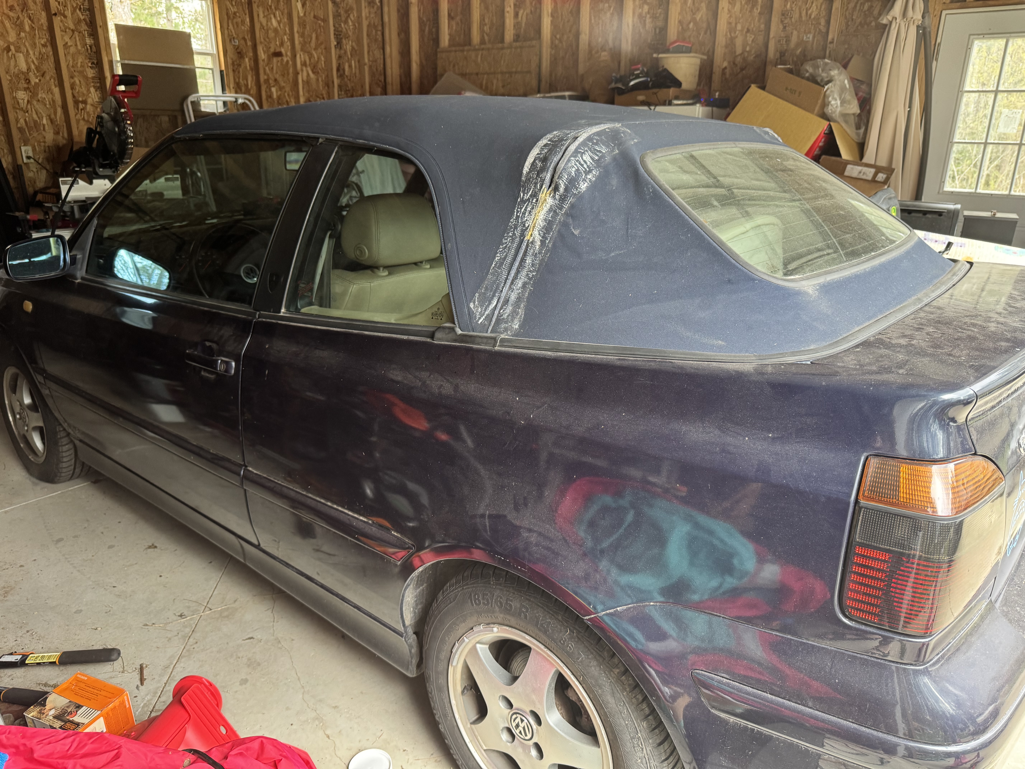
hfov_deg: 71.6
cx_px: 512
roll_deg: -0.6
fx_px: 711
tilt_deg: -19.3
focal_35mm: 24
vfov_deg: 56.8
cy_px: 384
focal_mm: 6.76
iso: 250
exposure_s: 1/60
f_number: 1.78
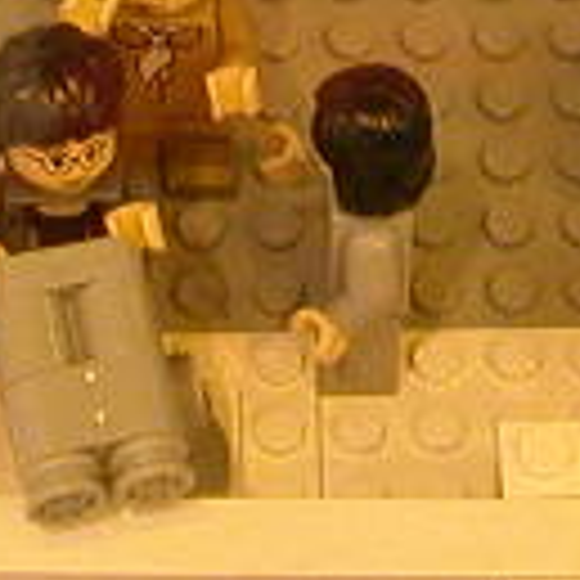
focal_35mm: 188
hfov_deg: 9.3
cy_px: -328
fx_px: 3564
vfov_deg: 9.0
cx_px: 513
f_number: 2.9
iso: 294
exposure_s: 1/25.4
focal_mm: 6.6
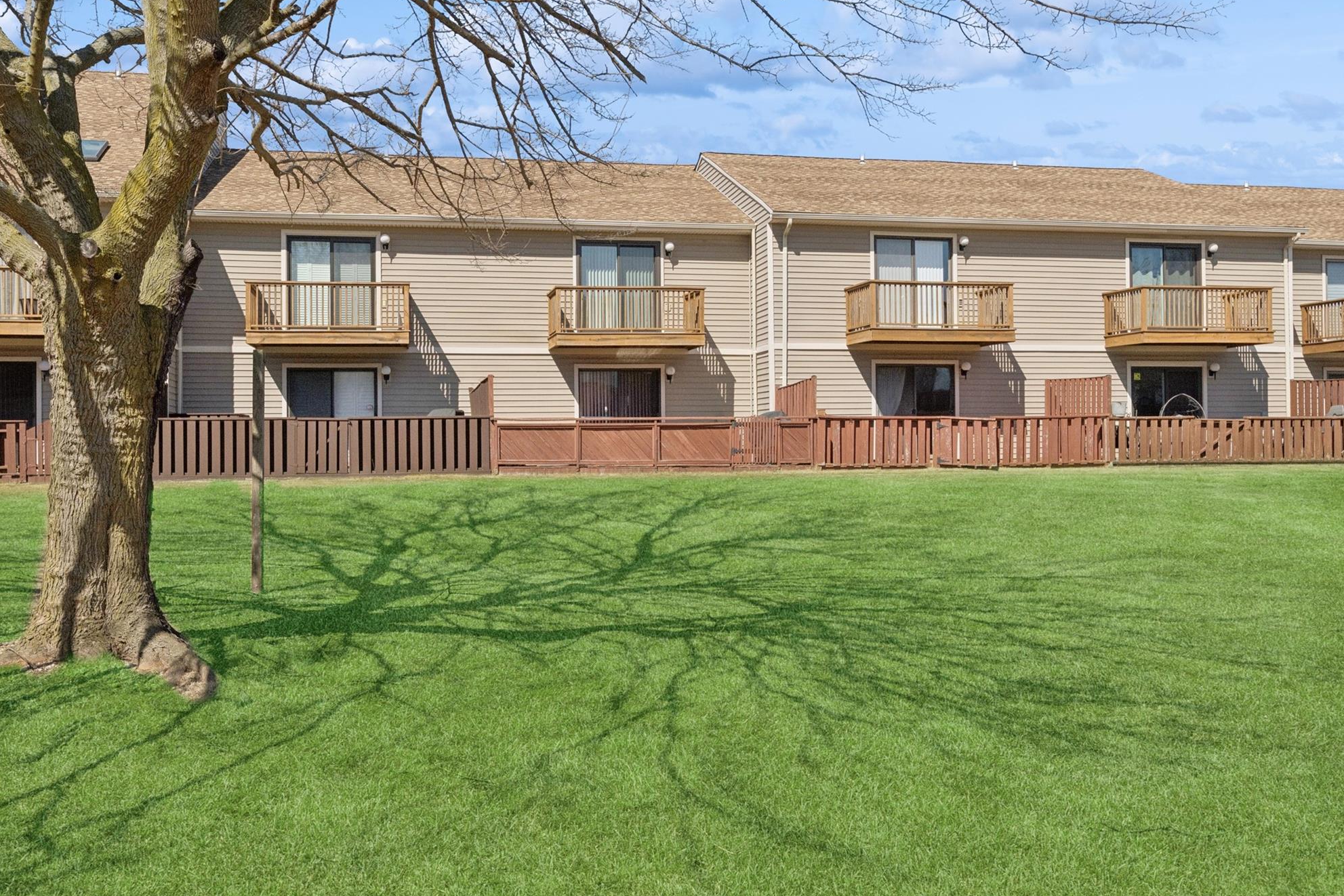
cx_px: 683
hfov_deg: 58.7
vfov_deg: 41.1
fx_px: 1195
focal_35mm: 32
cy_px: 437
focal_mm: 21
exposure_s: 1/3200
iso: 320
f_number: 8
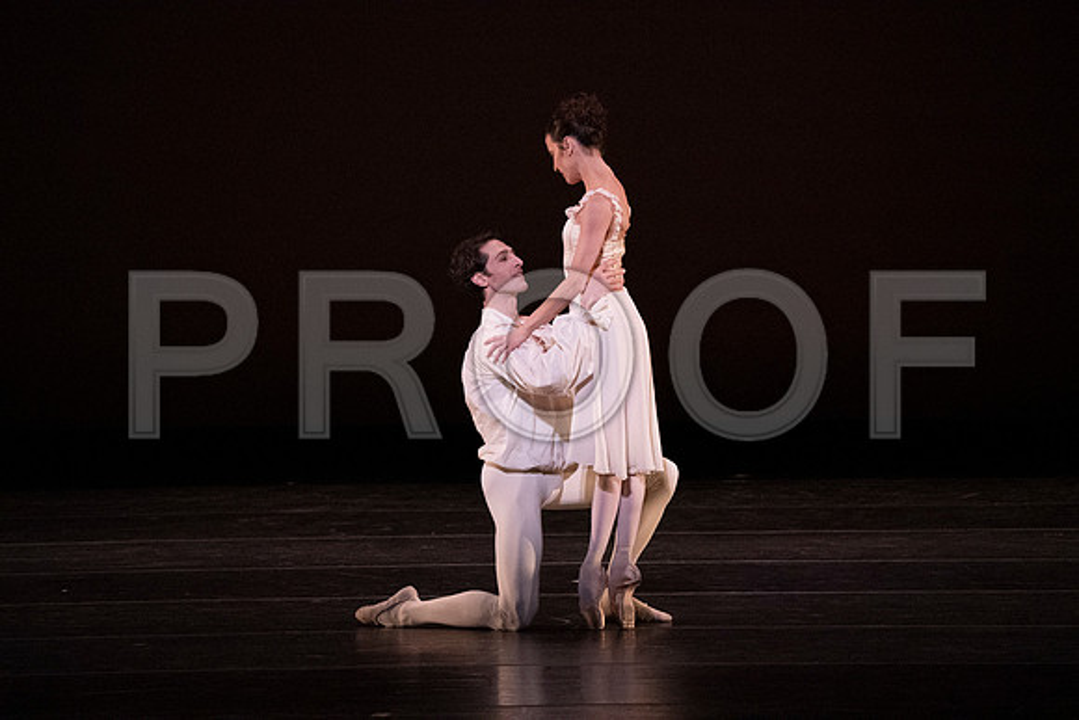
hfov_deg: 5.5
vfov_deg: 3.7
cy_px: 360
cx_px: 540
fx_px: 11272
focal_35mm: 376
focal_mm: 376
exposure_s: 1/400
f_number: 7.1
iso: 20000
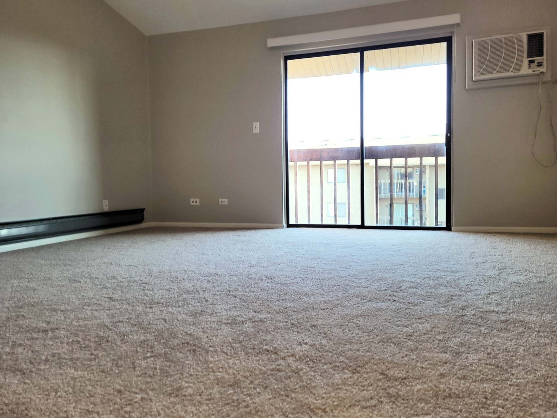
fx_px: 418
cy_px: 209
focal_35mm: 26
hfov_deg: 67.3
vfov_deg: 53.1
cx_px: 278
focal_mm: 5.4
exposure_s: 1/120
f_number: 1.8
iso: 80
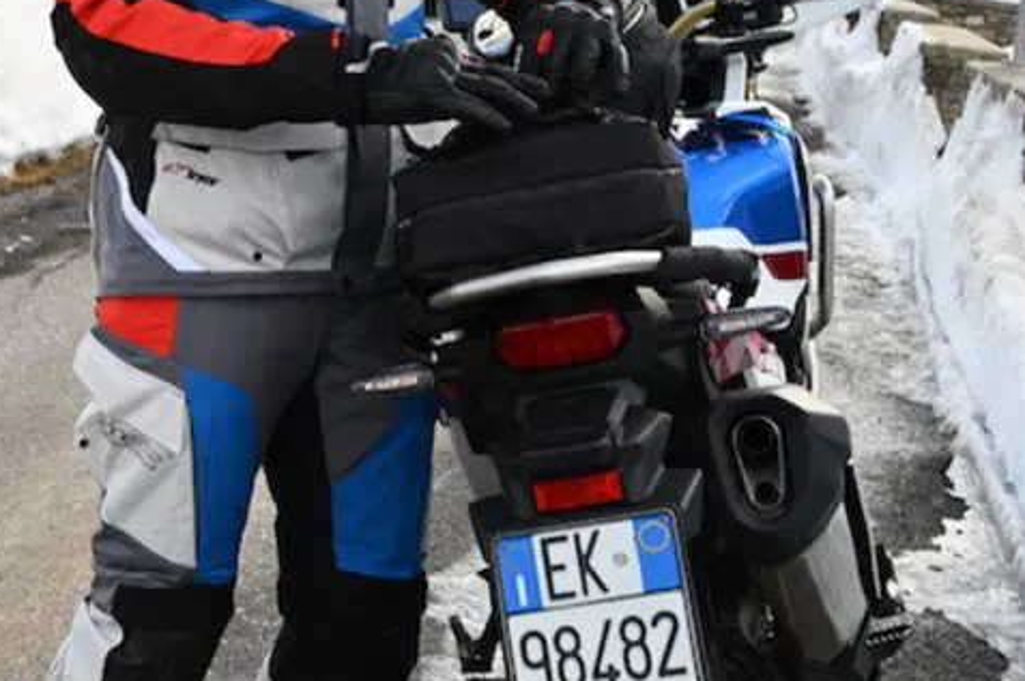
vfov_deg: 18.6
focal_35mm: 73
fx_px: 2076
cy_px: 243
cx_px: 279
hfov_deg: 27.4
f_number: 5.6
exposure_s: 1/200
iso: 100
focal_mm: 29
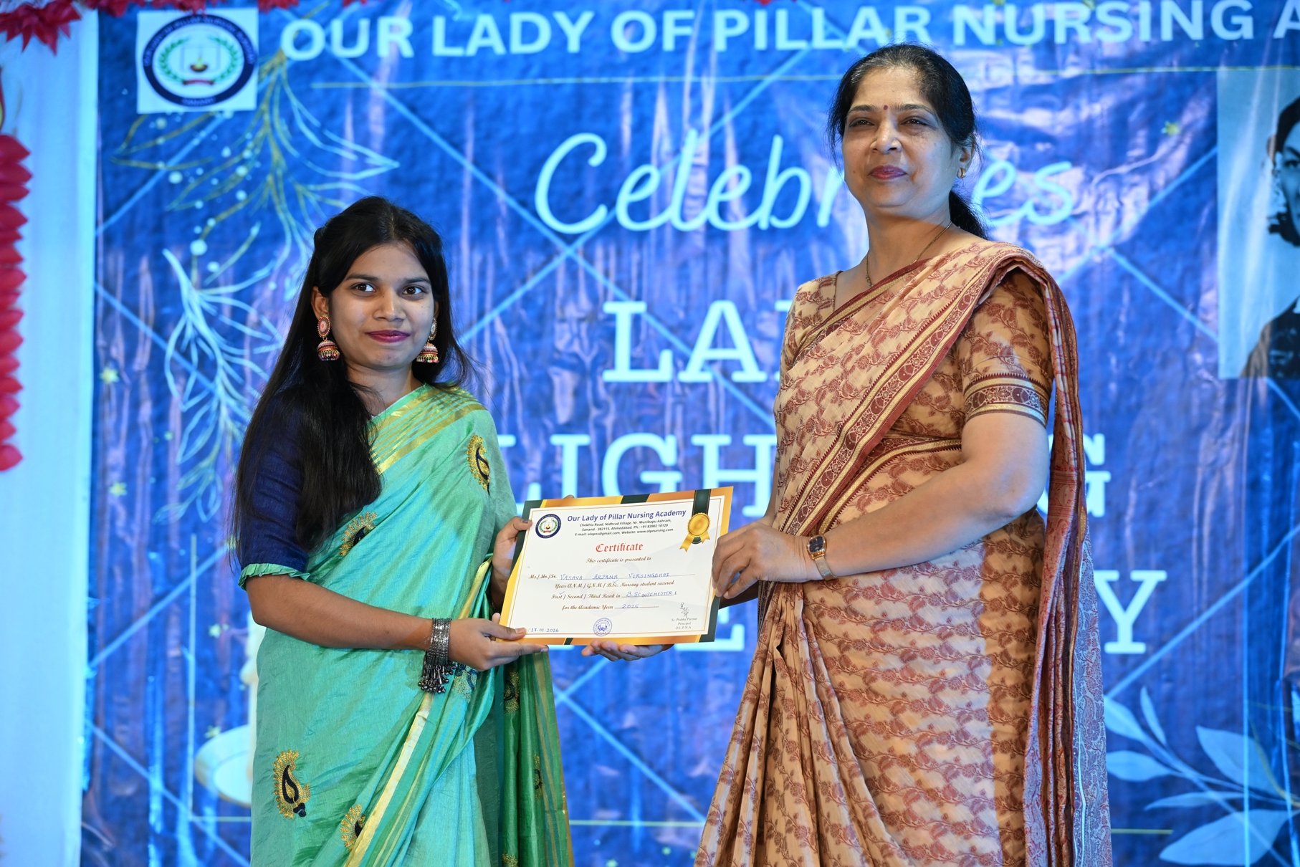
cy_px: 434
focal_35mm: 78
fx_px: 2817
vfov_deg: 17.5
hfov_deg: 26.0
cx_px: 650
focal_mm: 78
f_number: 4
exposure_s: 1/125
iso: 1600
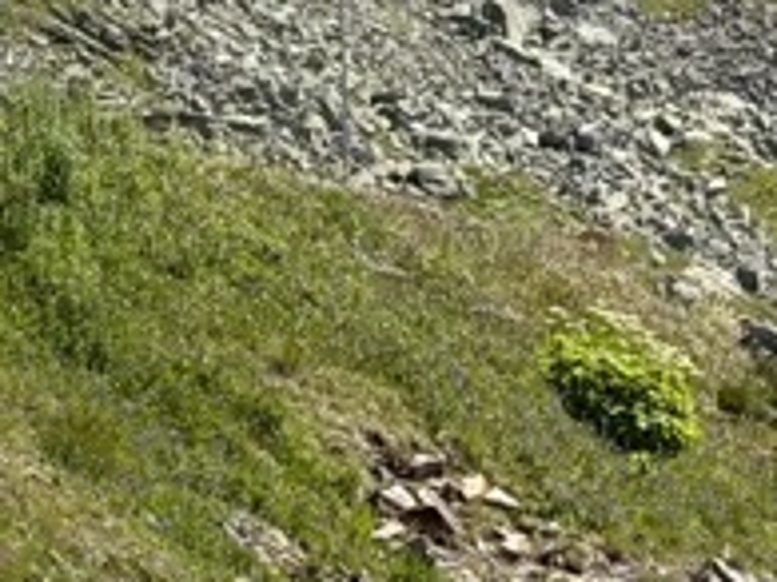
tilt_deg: +12.9
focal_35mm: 252
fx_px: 5653
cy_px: -415
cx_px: -96
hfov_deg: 7.8
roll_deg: +0.1
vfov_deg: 5.8
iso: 64
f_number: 1.78
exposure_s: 1/2865
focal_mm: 6.76
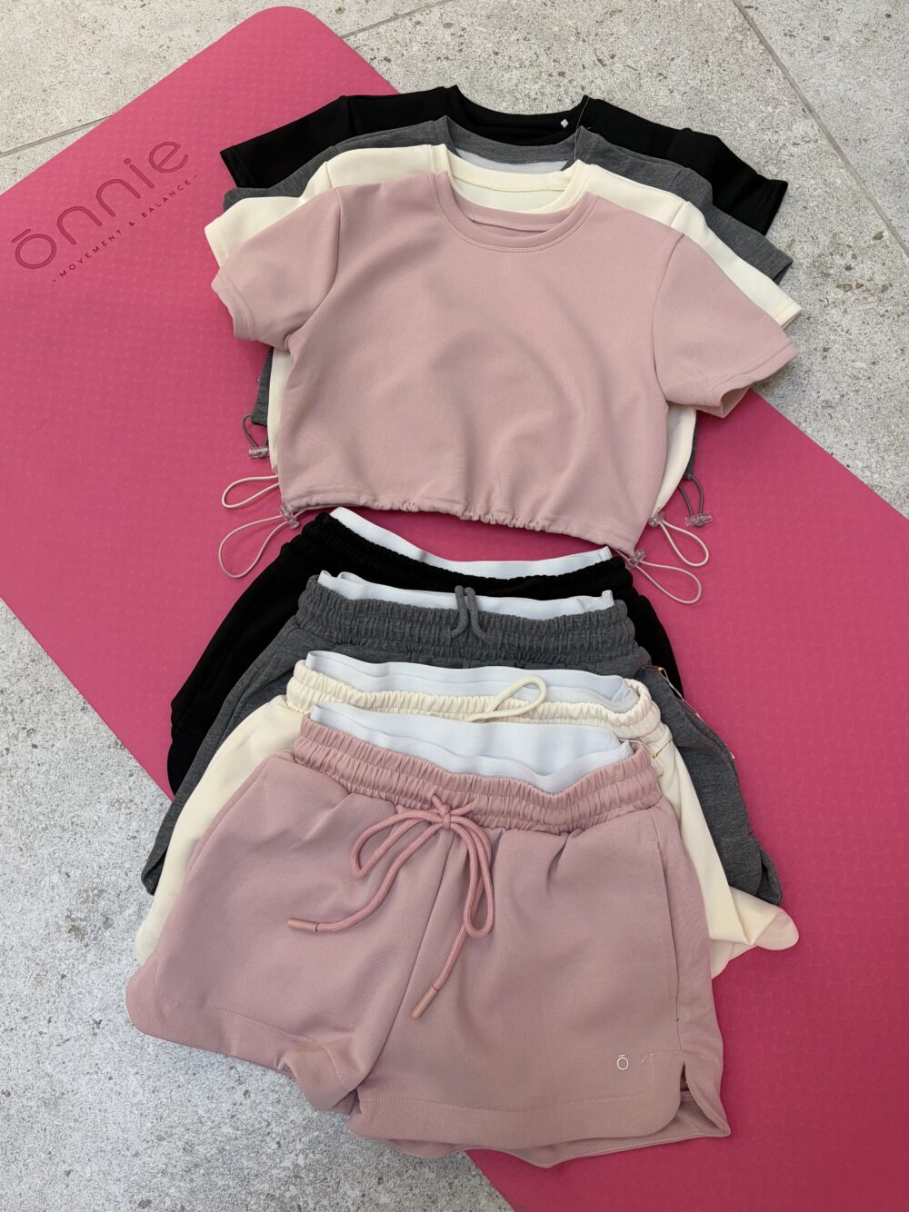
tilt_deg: -73.9
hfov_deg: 53.0
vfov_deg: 67.3
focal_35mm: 26
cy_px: 606
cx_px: 454
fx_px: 911
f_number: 1.6
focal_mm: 5.96
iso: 64
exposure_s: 1/100
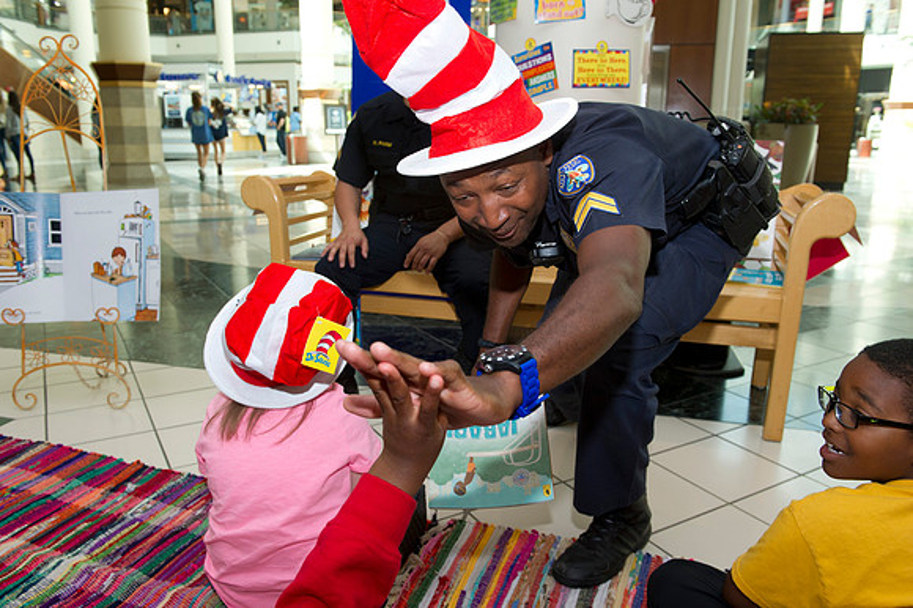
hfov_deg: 65.5
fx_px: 710
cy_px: 304
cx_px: 456
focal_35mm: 28
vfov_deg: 46.4
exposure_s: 1/250
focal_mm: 28
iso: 1250
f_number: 6.3
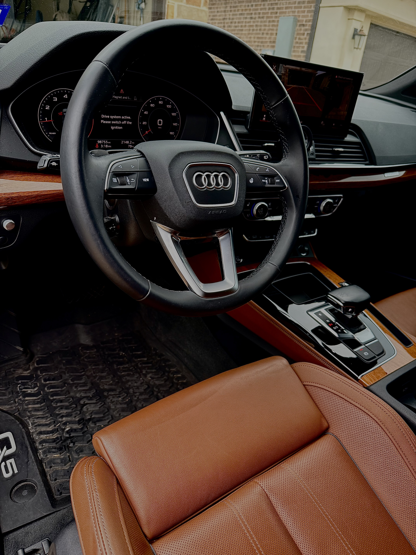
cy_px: 278
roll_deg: -6.6
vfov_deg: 71.6
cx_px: 208
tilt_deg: -26.3
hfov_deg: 56.8
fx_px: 385
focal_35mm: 24
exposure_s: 1/112
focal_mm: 6.76
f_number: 1.78
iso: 200
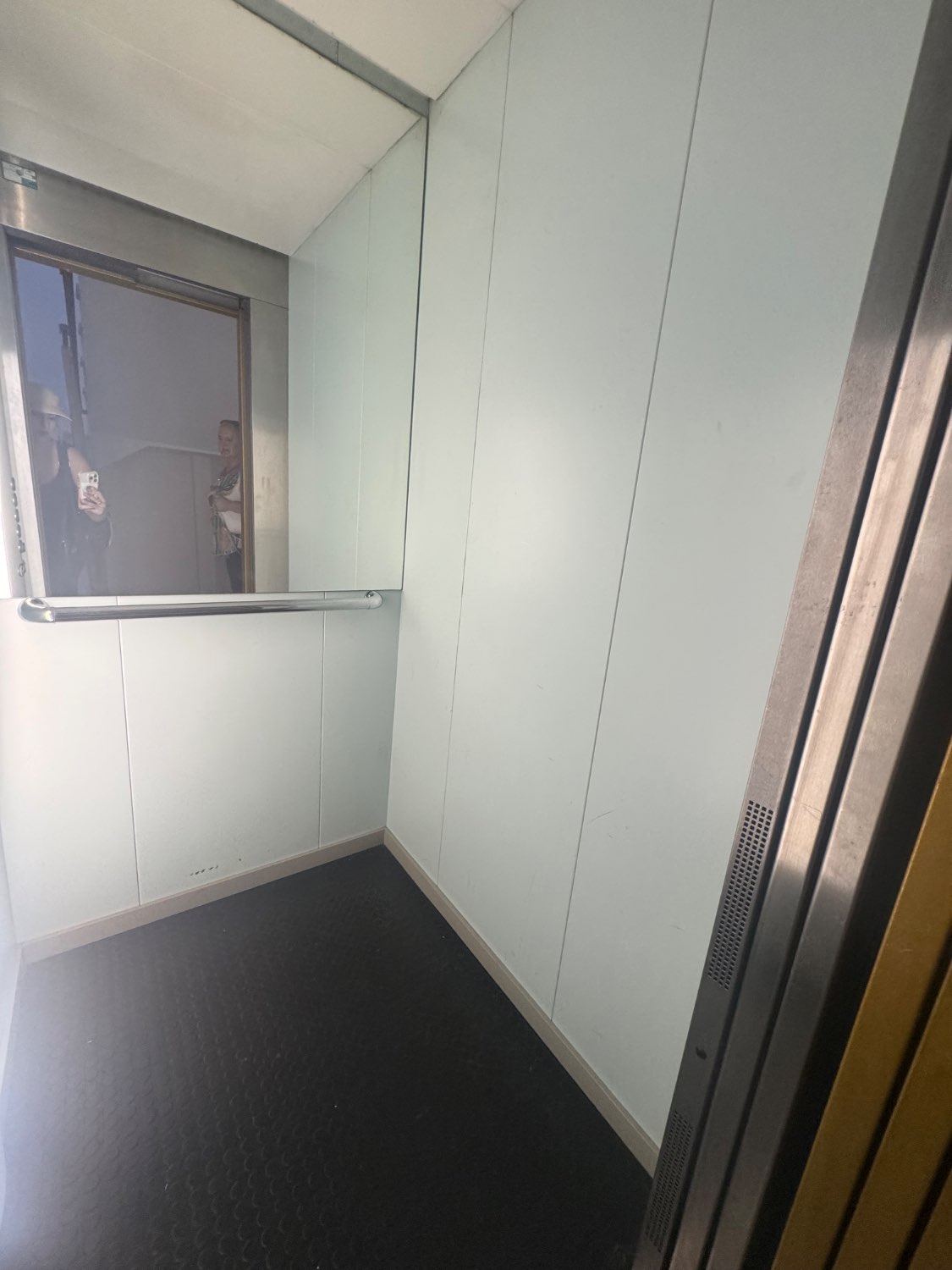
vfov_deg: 102.1
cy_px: 635
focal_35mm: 14
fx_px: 513
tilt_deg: -12.7
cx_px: 476
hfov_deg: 85.7
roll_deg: -5.5
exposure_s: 1/100
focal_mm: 2.22
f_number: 2.2
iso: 250
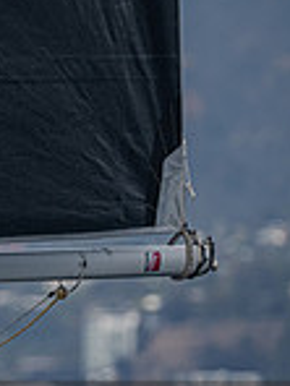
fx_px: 14722
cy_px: 354
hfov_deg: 1.1
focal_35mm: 1318
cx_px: -444
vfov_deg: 1.5
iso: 320
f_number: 6.3
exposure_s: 1/3200
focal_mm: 290
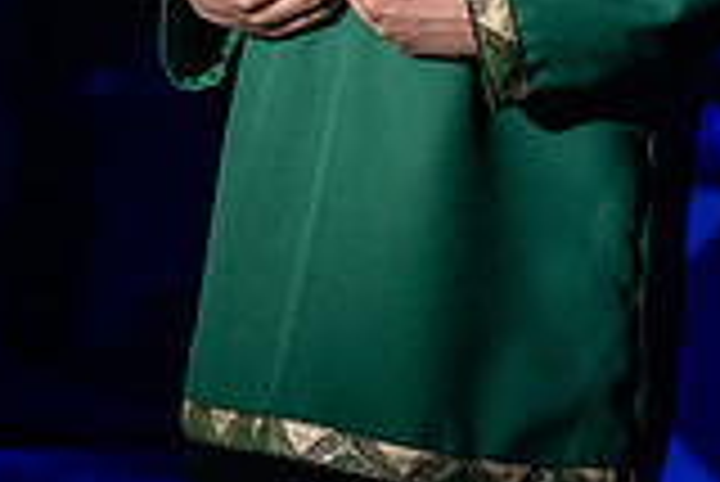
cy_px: -295
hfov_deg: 6.8
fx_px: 6085
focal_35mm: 304
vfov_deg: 4.5
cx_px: 104
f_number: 2
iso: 1250
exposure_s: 1/250
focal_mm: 56
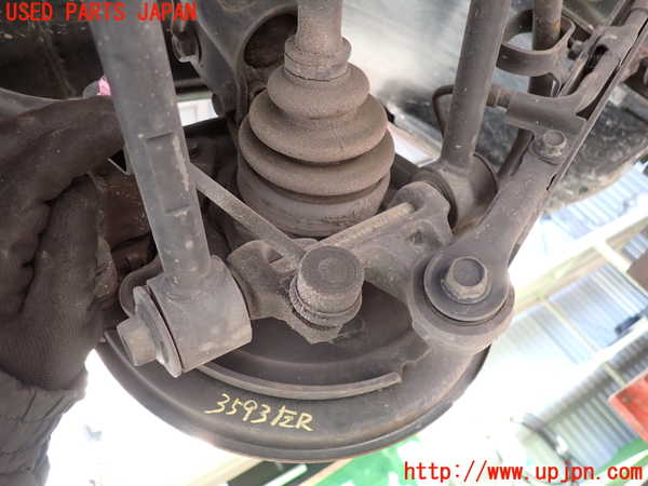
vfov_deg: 54.9
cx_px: 324
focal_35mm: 25
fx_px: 468
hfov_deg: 69.4
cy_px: 243
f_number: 2
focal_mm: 4.5
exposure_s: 1/60
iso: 160
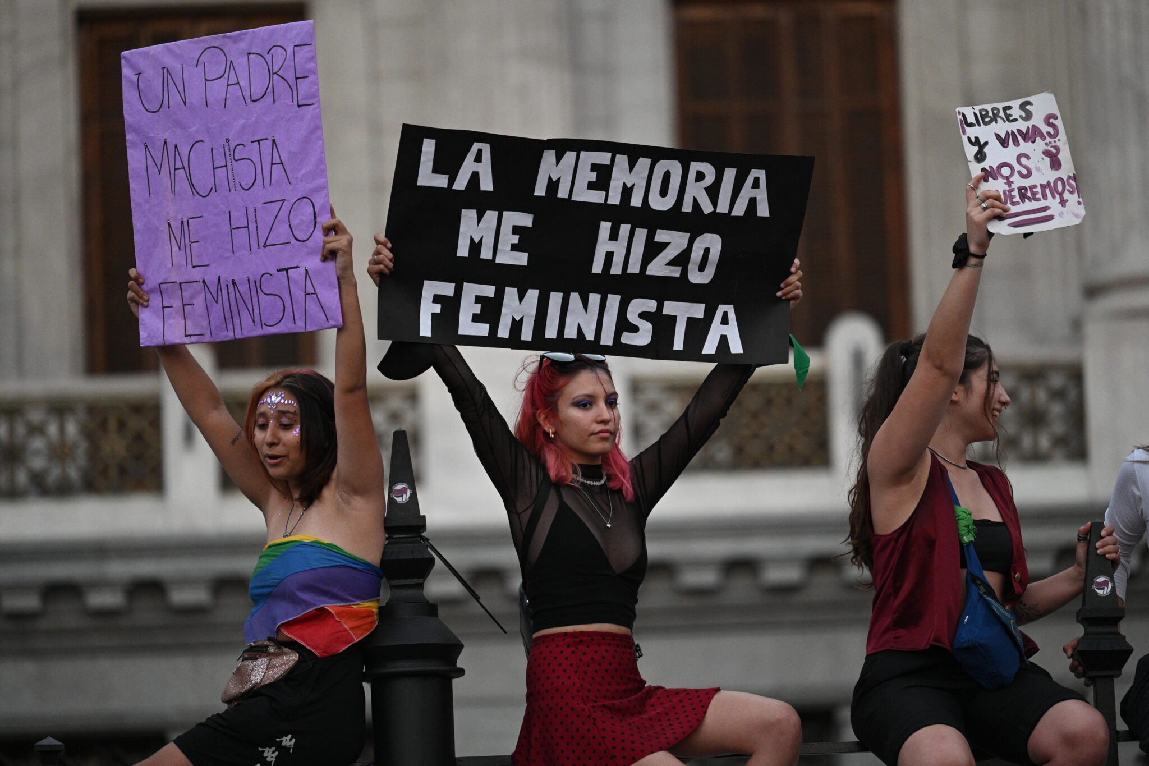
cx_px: 574
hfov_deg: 12.1
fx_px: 5425
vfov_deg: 8.1
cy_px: 383
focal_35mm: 170
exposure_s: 1/320
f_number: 2.8
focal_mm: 170
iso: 2000
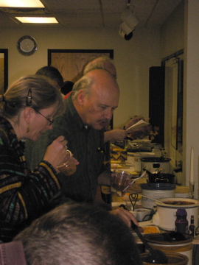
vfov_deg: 18.7
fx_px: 805
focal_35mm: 105
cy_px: 132
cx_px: 100
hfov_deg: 14.1
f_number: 5
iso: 400
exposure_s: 1/60
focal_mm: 17.4
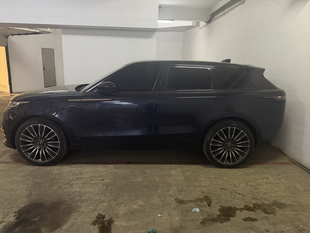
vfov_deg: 56.8
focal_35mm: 24
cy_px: 116
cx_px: 155
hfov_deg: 71.6
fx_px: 215
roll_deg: -1.6
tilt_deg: -12.5
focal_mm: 6.76
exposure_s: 1/25
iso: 800
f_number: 1.78
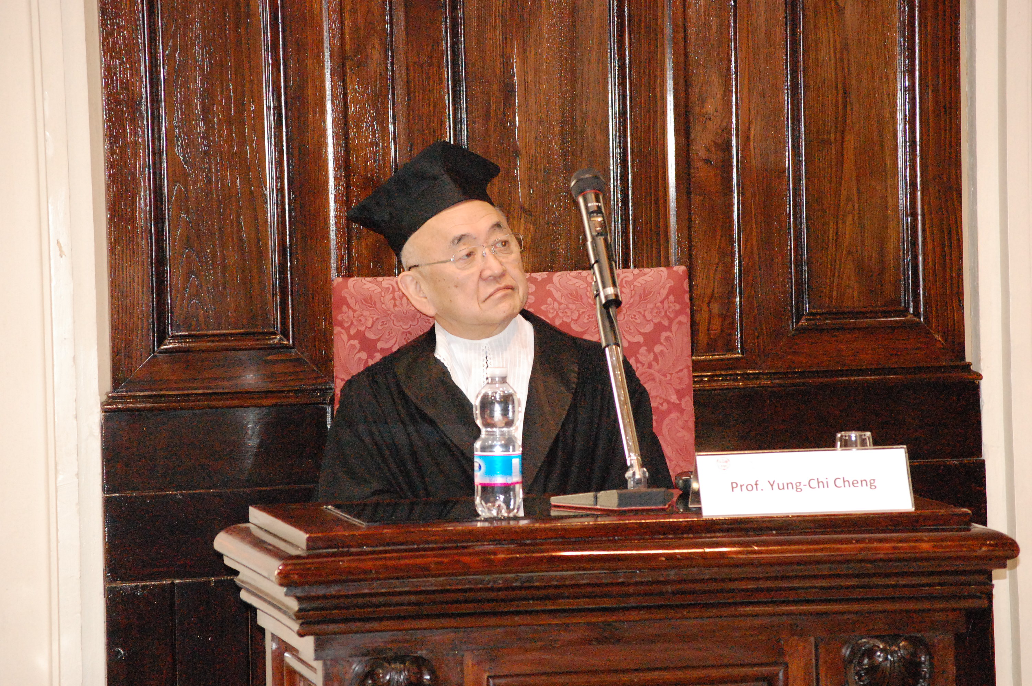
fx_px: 4726
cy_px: 343
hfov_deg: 12.5
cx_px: 516
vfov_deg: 8.3
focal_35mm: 165
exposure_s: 1/60
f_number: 5.6
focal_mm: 110
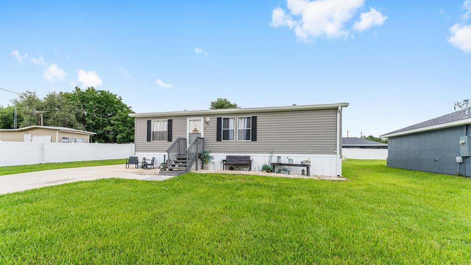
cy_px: 154
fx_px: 187
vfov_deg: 70.1
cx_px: 231
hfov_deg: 103.0
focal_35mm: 15
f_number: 8
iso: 100
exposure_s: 1/250
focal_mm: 14
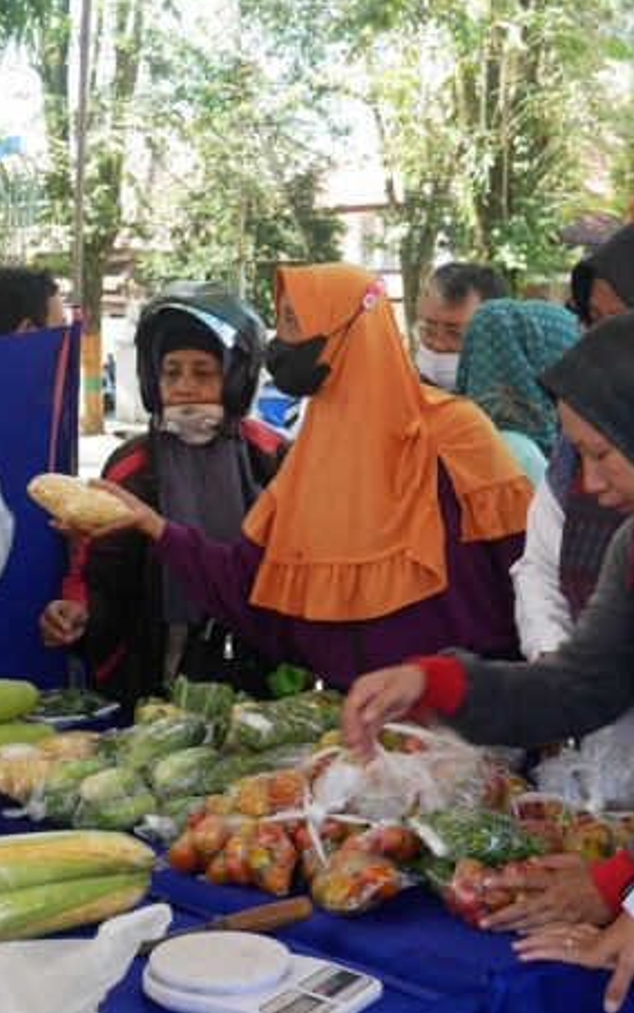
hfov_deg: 20.6
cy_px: 506
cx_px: 354
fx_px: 1741
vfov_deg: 32.5
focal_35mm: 63
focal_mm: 22
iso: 200
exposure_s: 1/60
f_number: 4.7
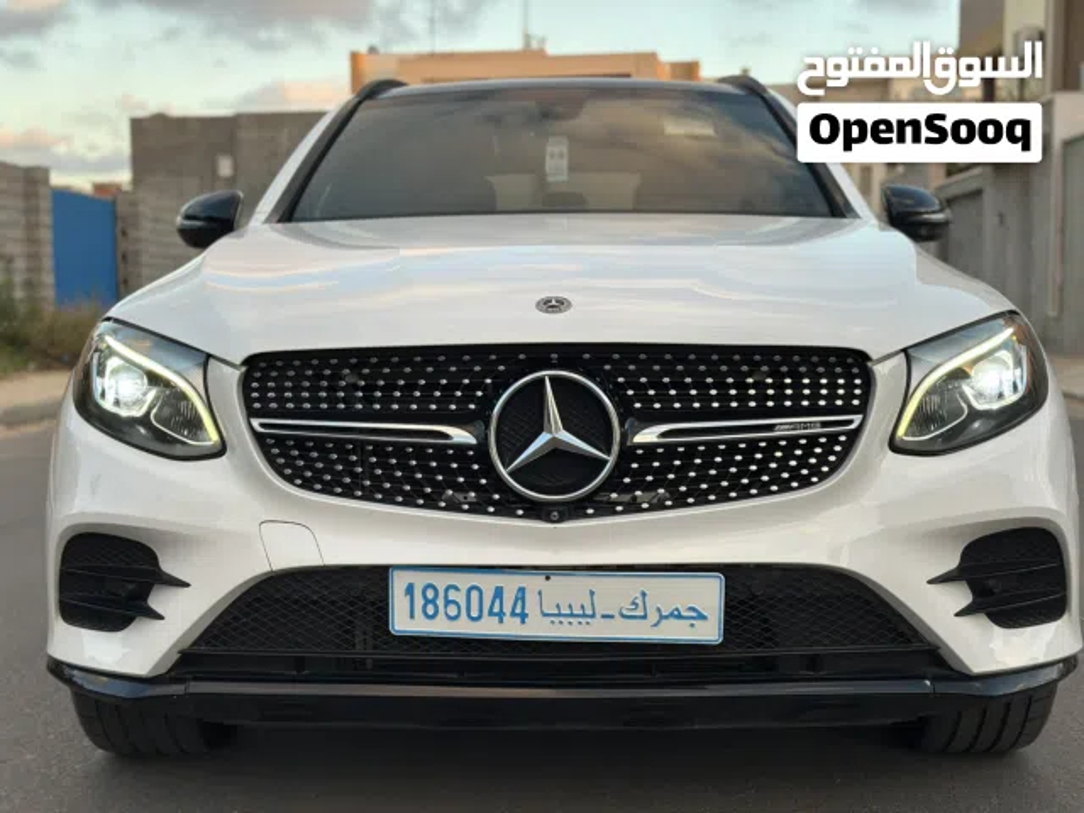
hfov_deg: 39.7
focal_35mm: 48
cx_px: 542
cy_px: 406
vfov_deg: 30.3
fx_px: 1503
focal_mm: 6.86
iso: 80
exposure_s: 1/372
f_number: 1.78
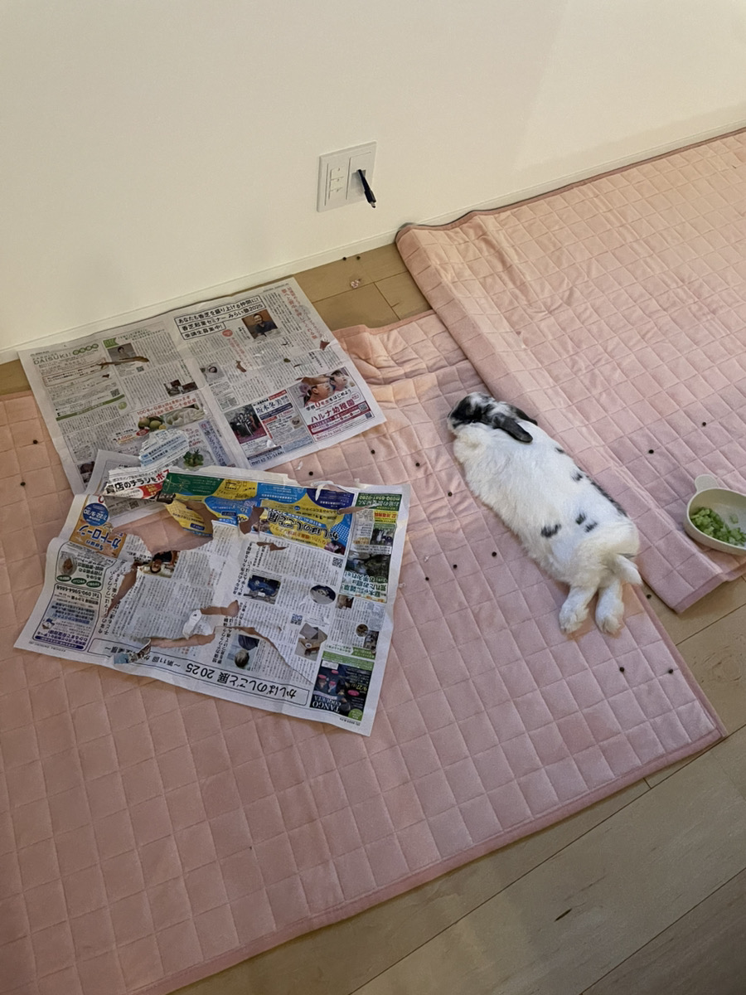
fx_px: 747
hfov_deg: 53.1
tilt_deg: -59.8
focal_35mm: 26
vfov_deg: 67.3
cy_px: 498
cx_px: 373
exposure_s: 1/40
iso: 400
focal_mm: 4.2
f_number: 1.6
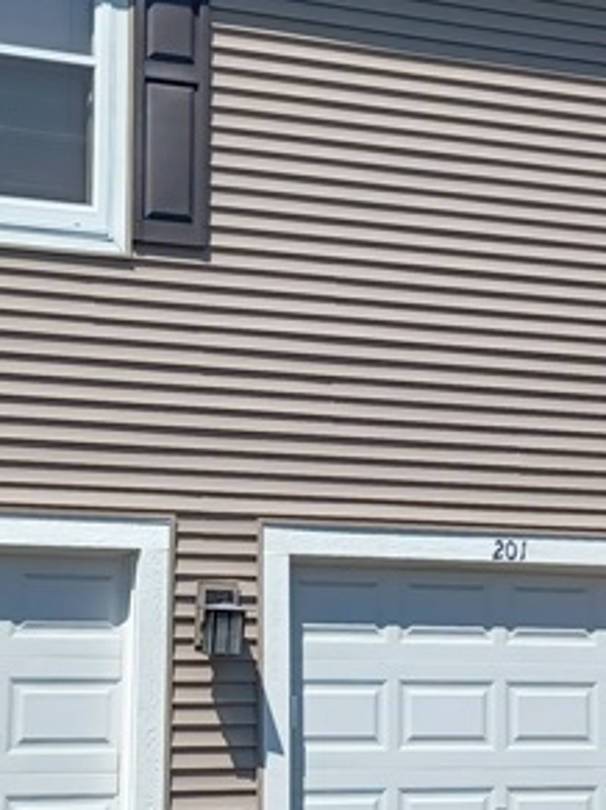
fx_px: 2009
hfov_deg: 17.1
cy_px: 415
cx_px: 406
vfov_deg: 22.8
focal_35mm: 86
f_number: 1.8
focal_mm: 4.6
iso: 32
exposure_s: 1/477
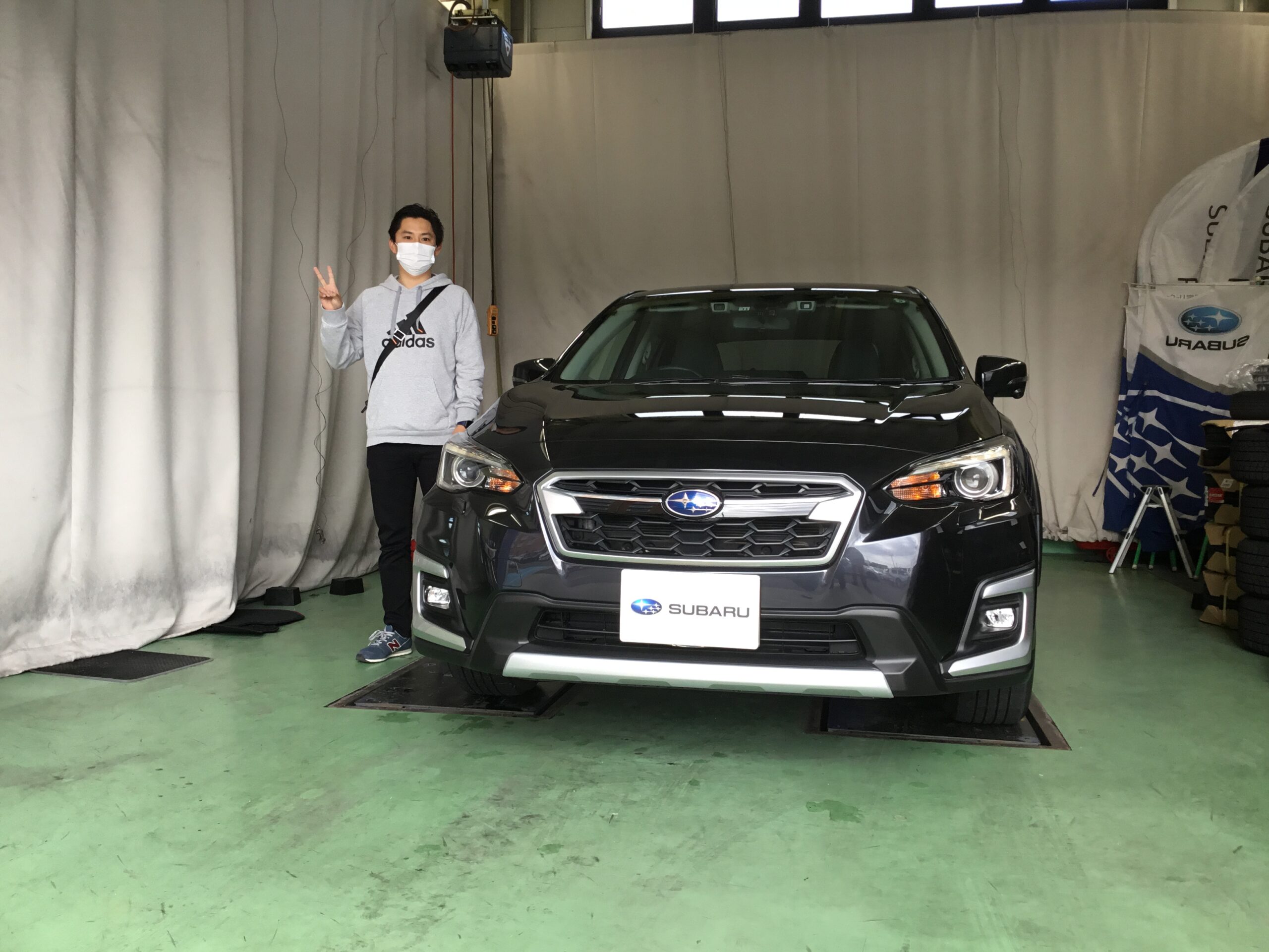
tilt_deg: -2.1
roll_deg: -0.3
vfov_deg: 45.4
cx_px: 634
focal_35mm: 31
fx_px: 1136
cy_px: 476
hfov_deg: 58.4
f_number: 2.4
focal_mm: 3.3
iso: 40
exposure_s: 1/120
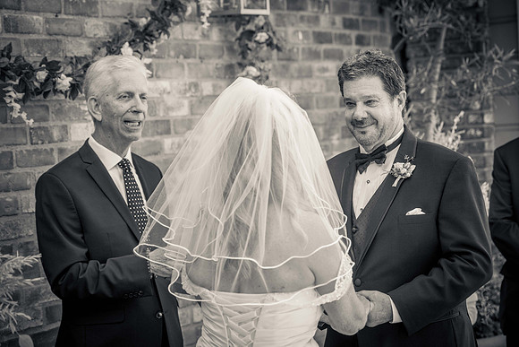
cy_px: 174
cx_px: 260
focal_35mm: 92
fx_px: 1327
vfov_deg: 14.9
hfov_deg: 22.1
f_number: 4.5
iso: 800
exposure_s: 1/800
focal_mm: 92
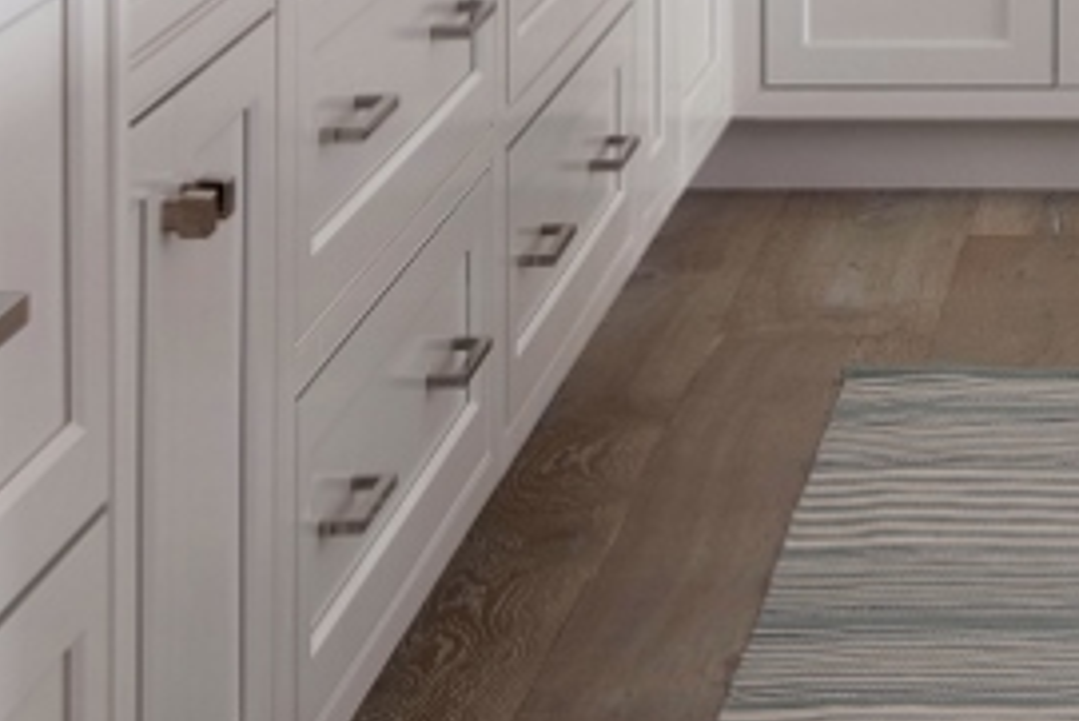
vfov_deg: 8.6
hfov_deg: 13.3
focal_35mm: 151
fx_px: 4528
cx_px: 1228
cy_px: -729
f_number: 9
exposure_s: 1/2
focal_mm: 40
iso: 125
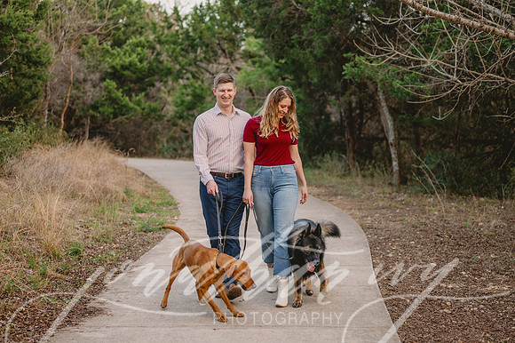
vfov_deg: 22.4
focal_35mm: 60
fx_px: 864
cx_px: 249
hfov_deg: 33.2
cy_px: 178
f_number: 2
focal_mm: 50
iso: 250
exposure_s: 1/400
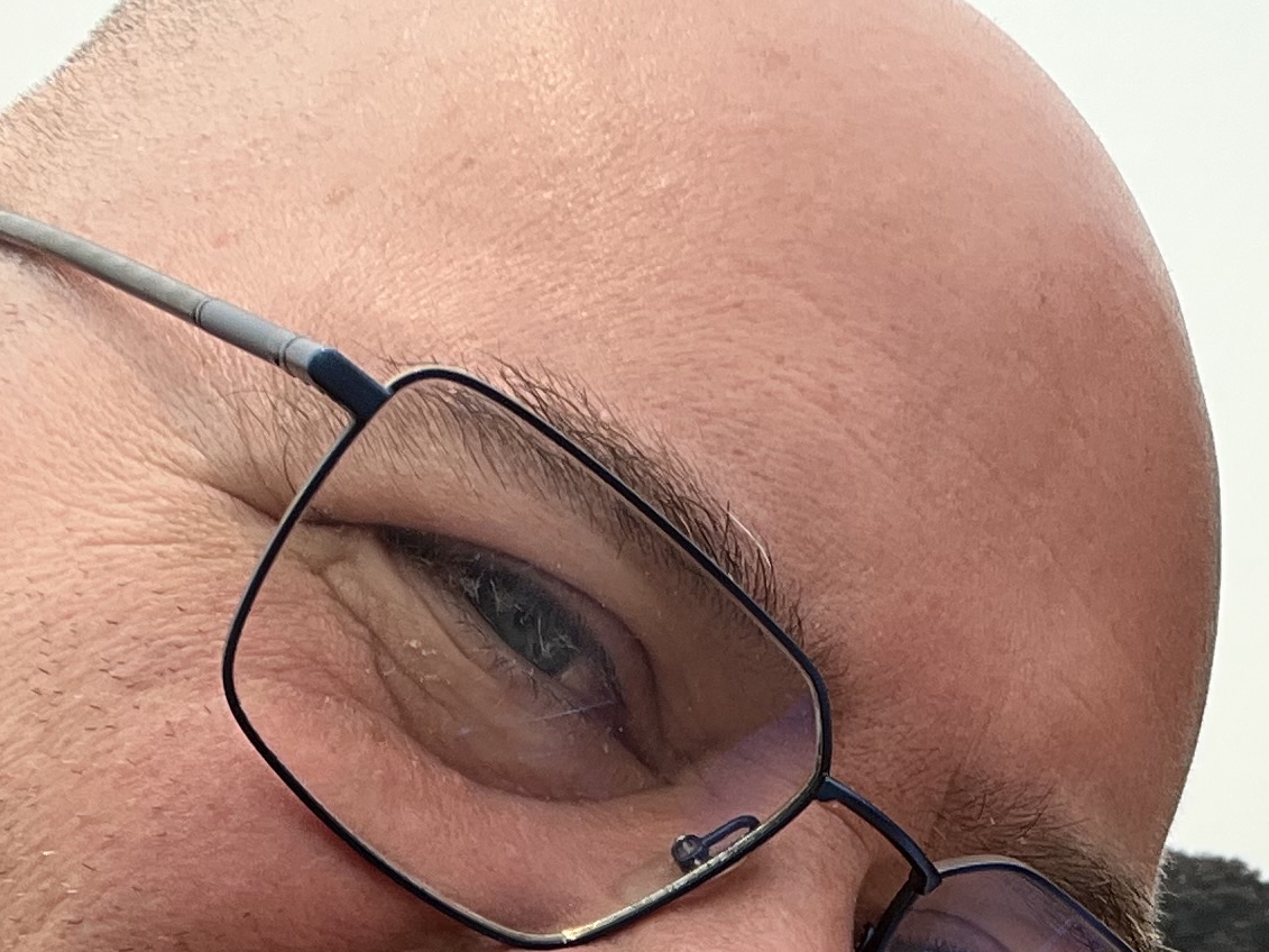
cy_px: 1425
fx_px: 3006
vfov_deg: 16.4
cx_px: 1034
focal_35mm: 82
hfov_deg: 23.5
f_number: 2.2
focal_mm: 2.71
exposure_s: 1/693
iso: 32
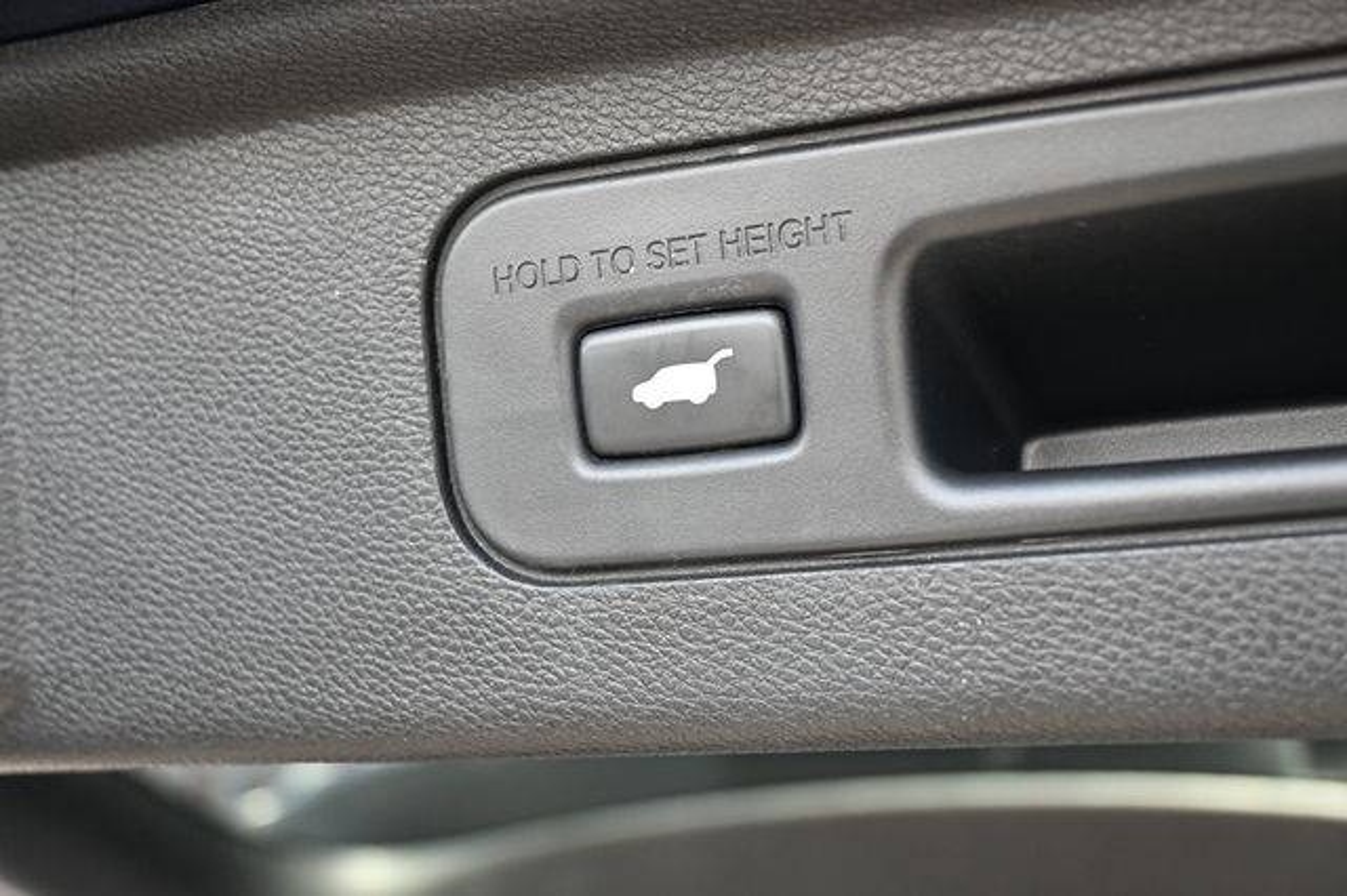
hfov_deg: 45.0
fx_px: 1627
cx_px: 674
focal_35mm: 44
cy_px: 448
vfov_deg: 30.8
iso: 500
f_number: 4.8
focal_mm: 29
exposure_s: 1/125
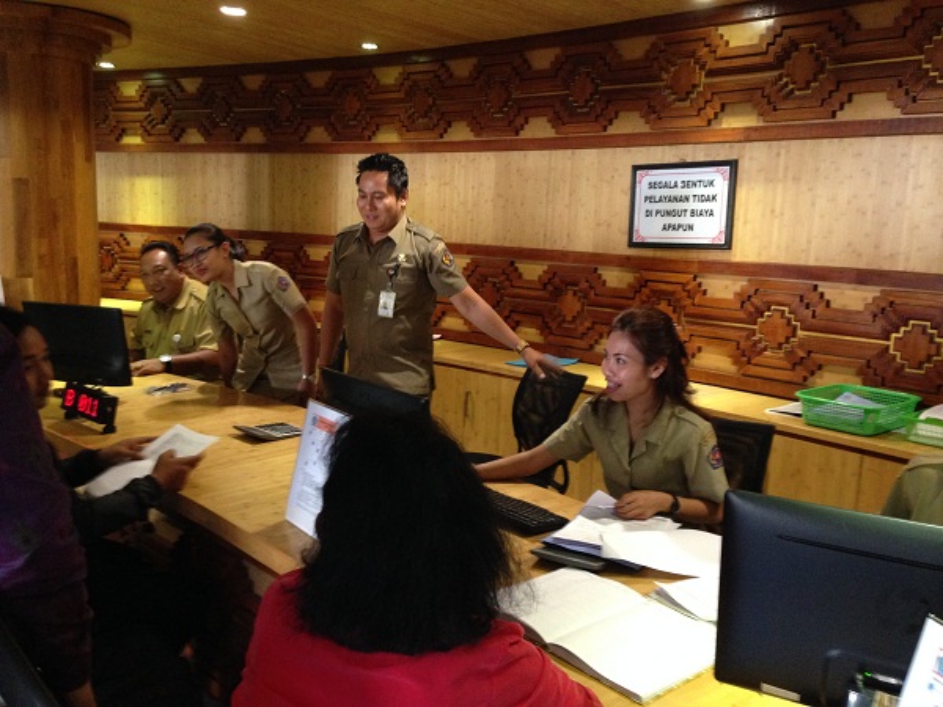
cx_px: 472
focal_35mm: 33
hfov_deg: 55.4
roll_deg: -1.6
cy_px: 354
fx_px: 899
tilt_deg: -8.3
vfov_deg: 42.9
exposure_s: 1/20
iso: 320
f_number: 2.4
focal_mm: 4.12
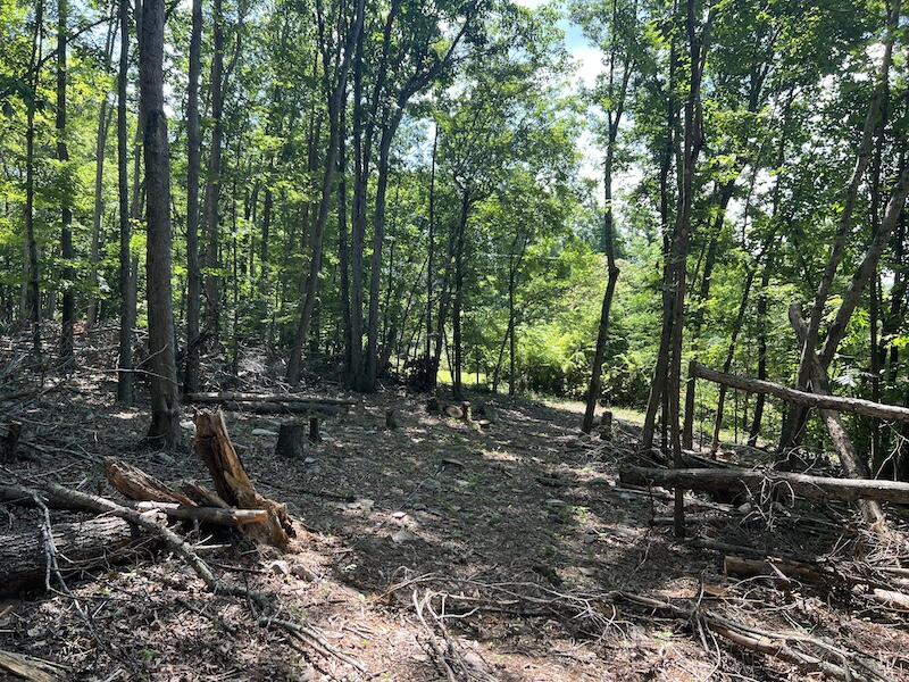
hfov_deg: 67.3
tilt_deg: -1.3
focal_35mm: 26
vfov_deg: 53.1
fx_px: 683
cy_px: 341
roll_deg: +3.7
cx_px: 454
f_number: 1.5
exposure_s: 1/407
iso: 50
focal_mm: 5.7
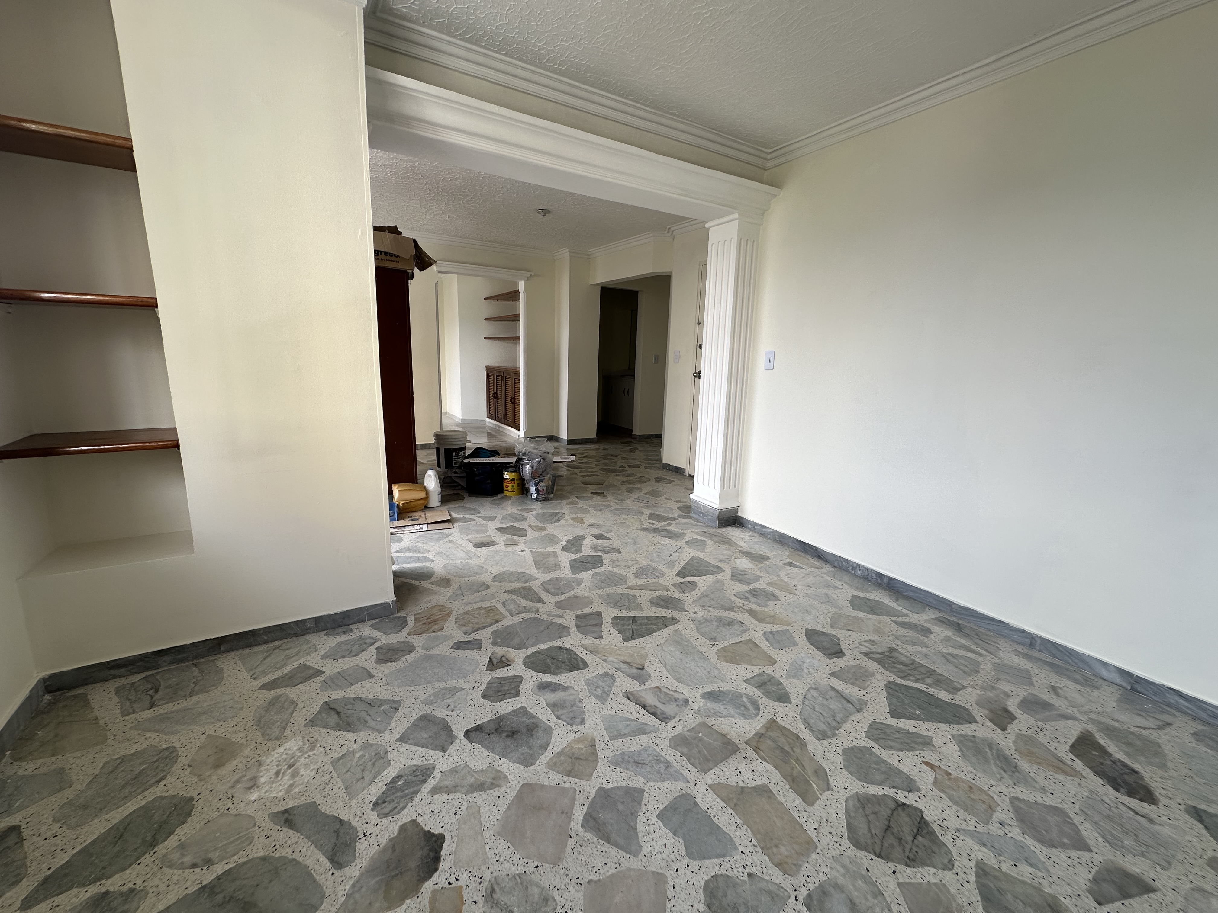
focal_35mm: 14
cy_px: 456
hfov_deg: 102.1
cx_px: 609
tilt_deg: -9.5
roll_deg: -0.7
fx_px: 493
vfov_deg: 85.7
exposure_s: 1/99
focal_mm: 2.22
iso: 40
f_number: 2.2
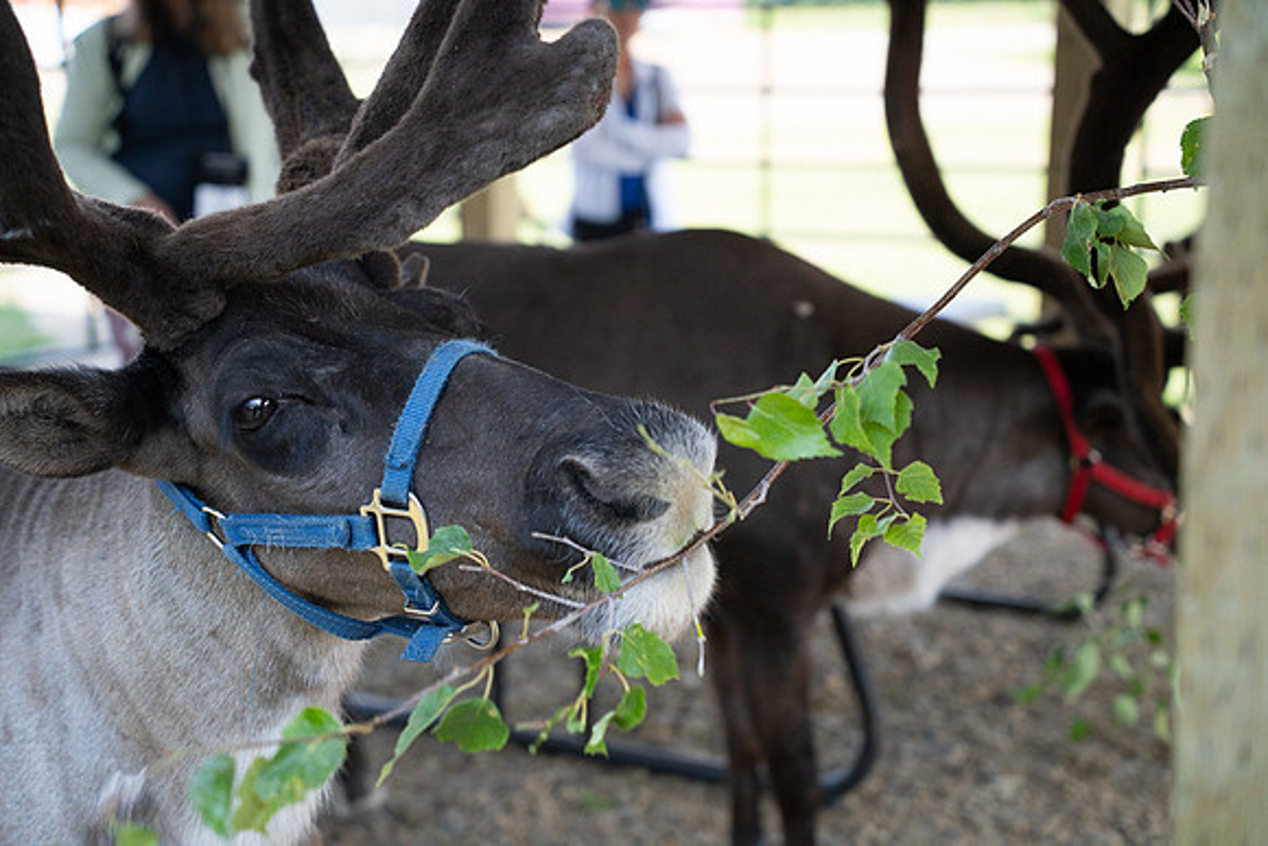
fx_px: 1973
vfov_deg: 24.2
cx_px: 634
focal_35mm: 56
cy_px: 423
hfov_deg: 35.6
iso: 1600
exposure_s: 1/500
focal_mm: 56
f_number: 4
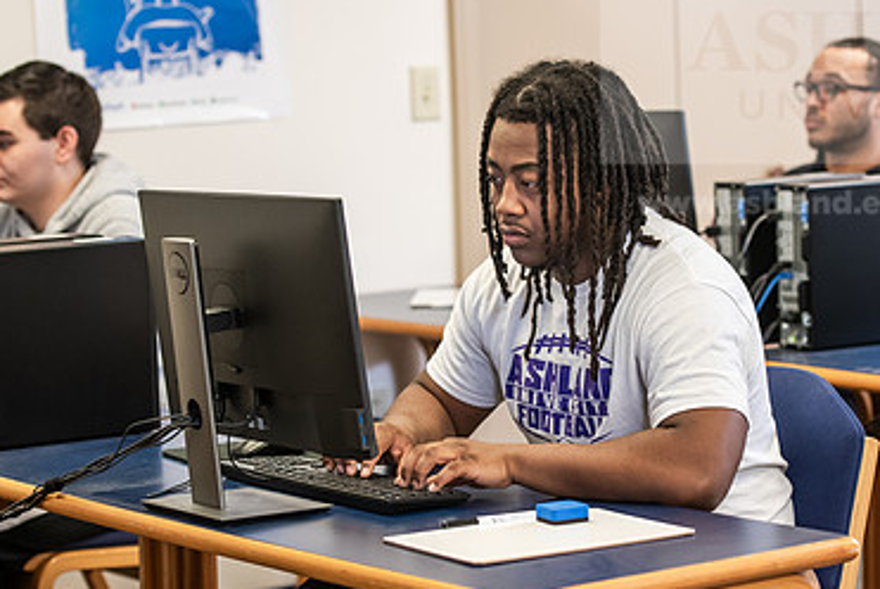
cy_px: 253
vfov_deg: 11.0
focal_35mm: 125
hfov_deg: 16.4
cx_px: 529
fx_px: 3058
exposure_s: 1/160
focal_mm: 80
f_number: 3.2
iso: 1000
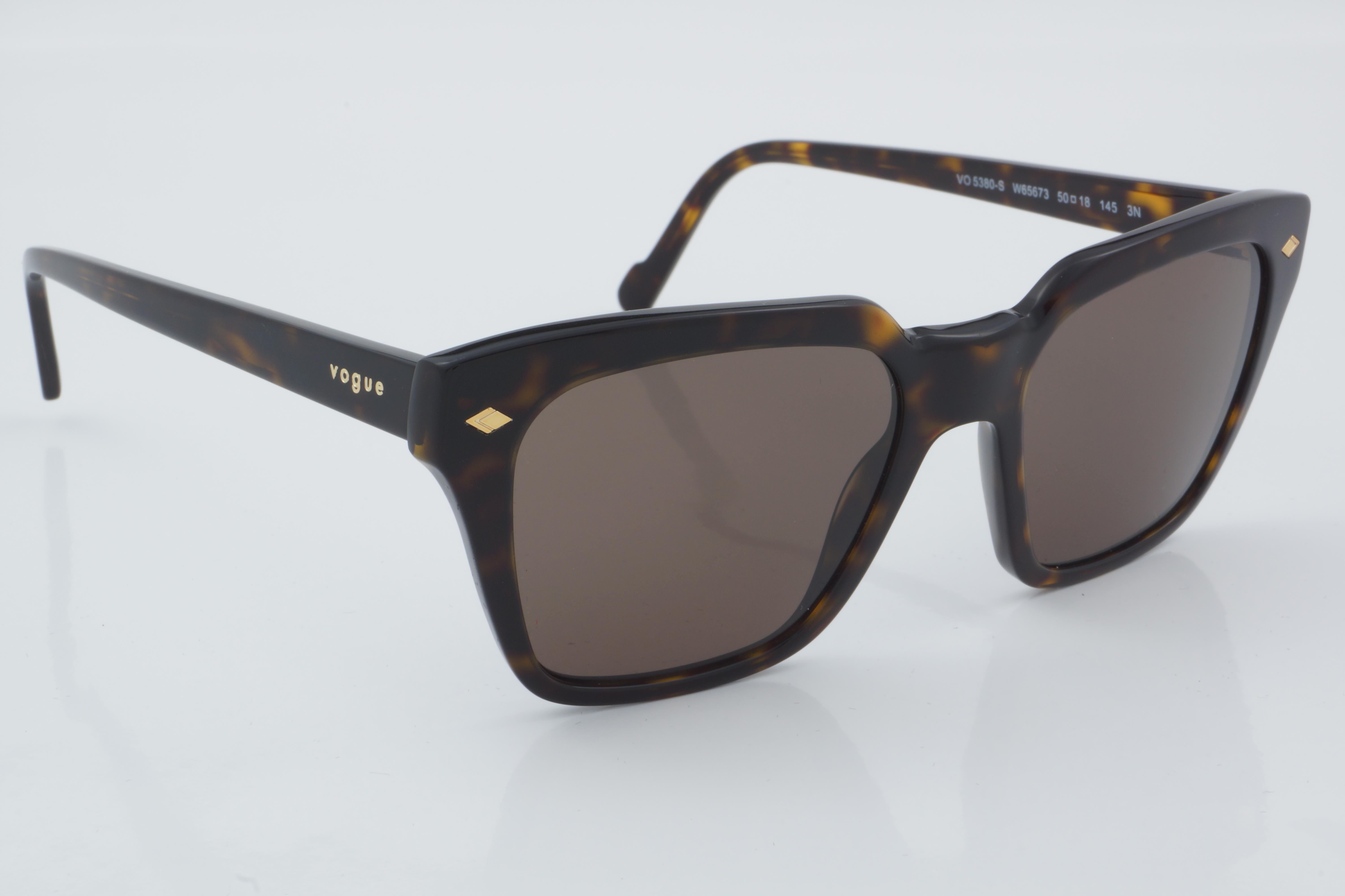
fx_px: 2802
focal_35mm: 75
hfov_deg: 27.0
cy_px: 448
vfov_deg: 18.2
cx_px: 672
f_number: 32
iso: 100
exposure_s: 1/4
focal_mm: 50
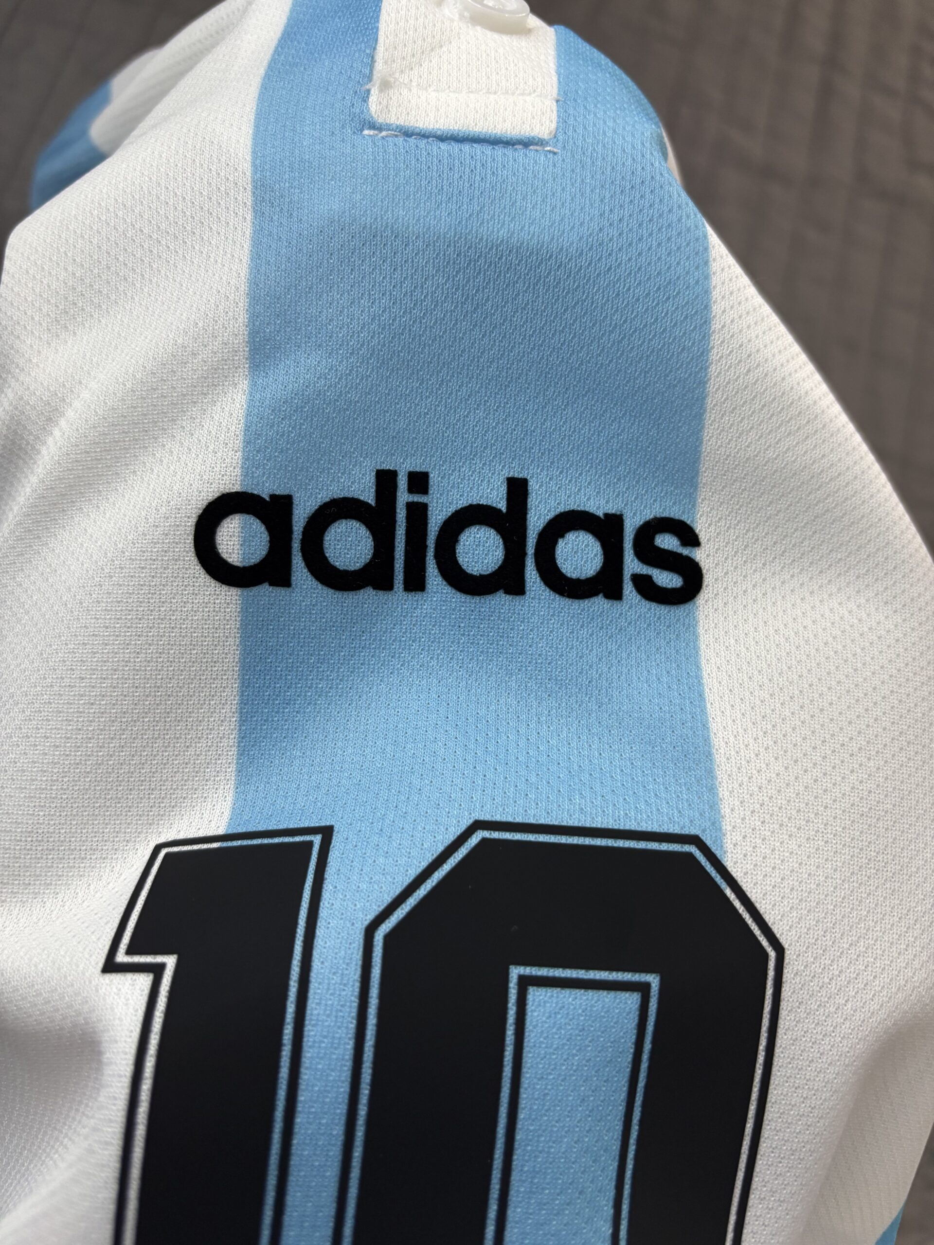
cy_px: 622
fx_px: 935
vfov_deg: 67.3
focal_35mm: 26
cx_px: 467
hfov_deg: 53.1
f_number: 1.6
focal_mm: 5.96
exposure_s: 1/50
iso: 160
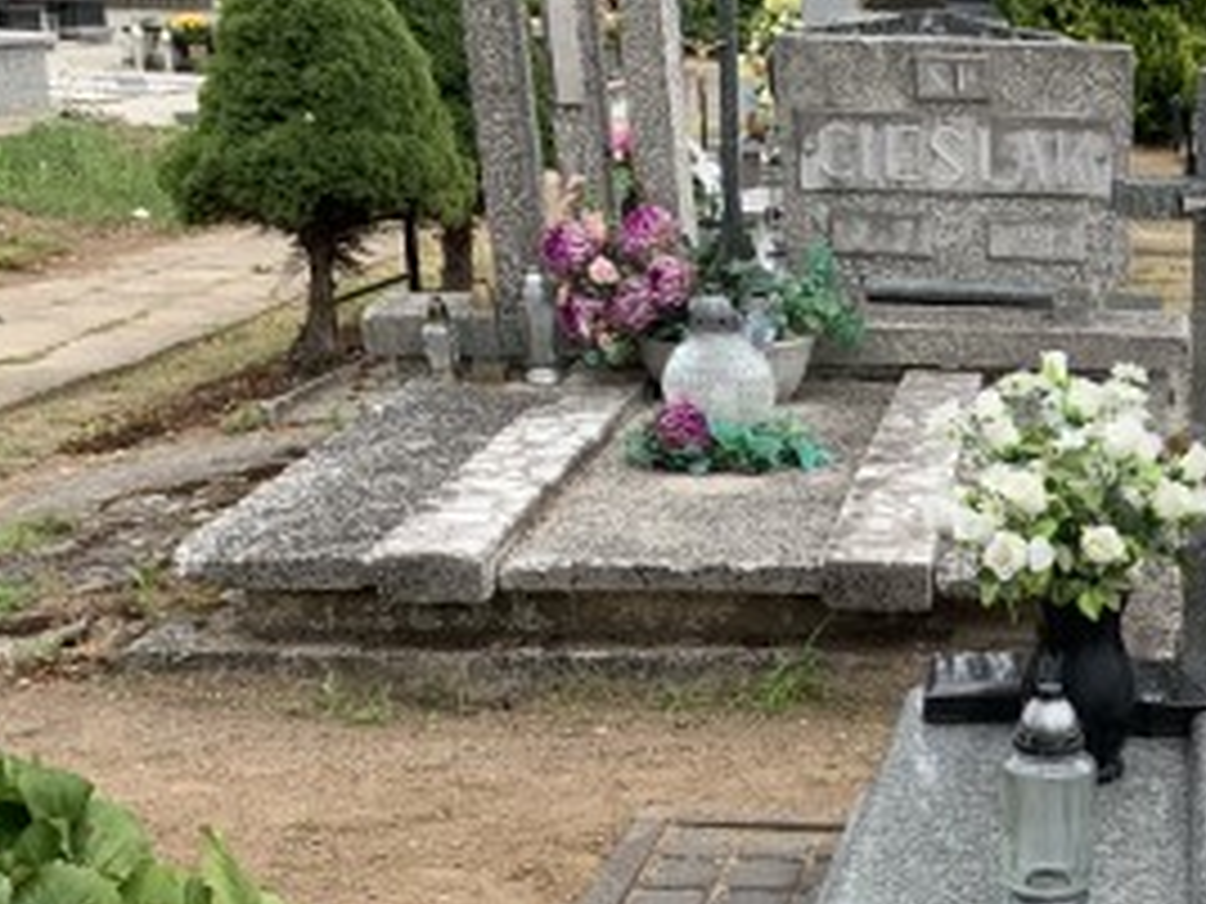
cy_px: 783
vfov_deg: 23.1
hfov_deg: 28.5
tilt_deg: -16.9
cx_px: 1305
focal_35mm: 62
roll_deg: -0.7
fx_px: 2160
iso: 25
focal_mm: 4.25
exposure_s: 1/573
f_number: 1.8
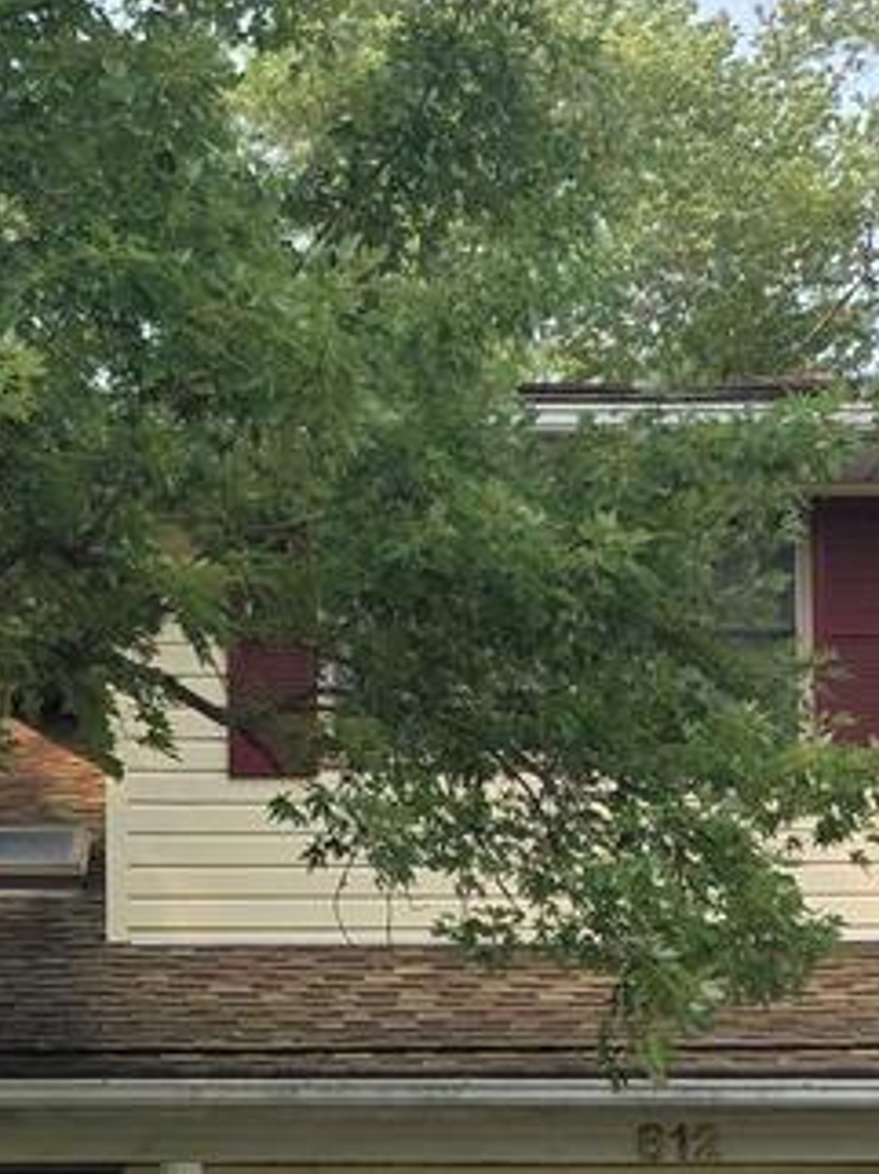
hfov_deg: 14.3
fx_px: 3492
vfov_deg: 18.8
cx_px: 190
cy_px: 1050
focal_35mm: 103
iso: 80
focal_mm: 6.3
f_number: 1.7
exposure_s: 1/2404
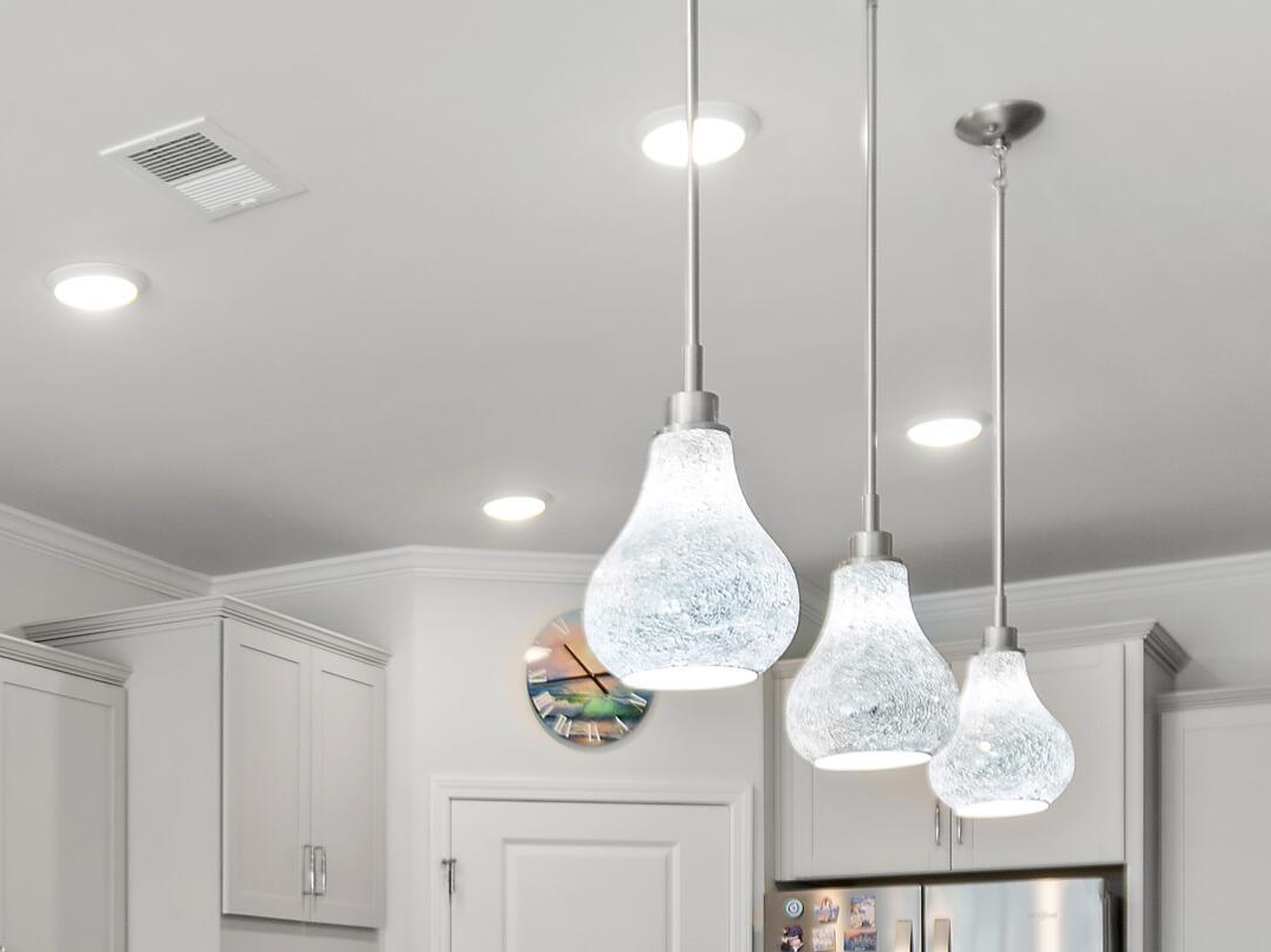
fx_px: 1872
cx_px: 173
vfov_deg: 26.2
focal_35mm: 51
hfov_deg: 35.7
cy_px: 1059
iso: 100
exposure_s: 1/8
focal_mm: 13
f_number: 4.8
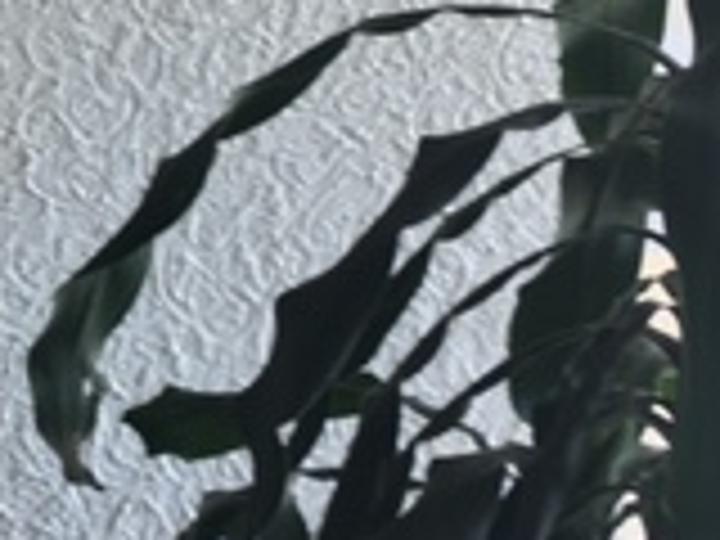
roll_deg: -0.8
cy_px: 140
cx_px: -184
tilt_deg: -5.5
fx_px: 2413
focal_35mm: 116
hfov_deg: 16.2
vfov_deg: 12.7
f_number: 2.2
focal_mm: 4.15
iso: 32
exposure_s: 1/40
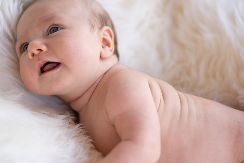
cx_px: 122
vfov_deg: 16.1
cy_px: 82
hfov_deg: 23.9
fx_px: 576
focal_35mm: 85
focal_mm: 85
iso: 100
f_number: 2.5
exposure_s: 1/125
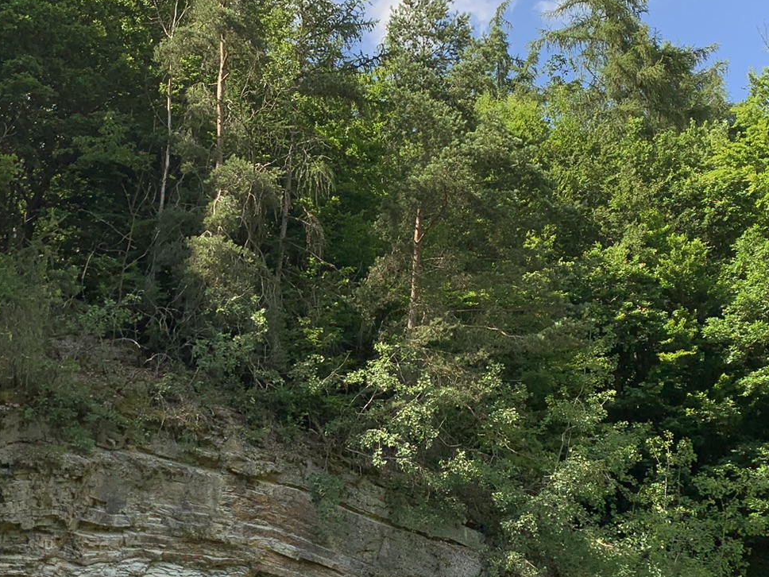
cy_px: 390
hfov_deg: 34.6
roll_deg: +2.2
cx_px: 261
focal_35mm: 55
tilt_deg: +25.5
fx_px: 1222
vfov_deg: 26.4
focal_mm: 4.25
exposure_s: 1/2755
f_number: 1.8
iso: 25
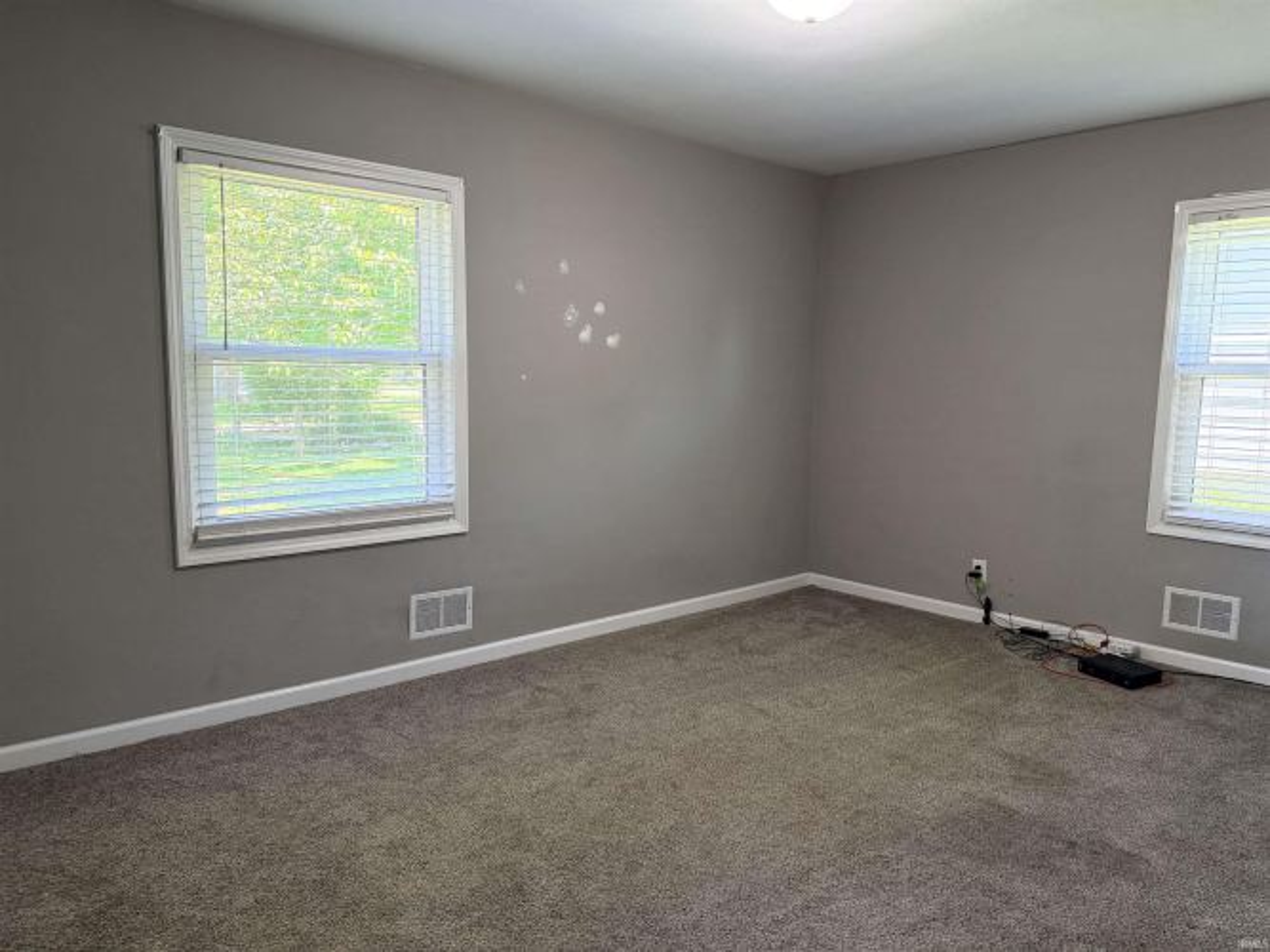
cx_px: 635
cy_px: 476
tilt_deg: -6.6
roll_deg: -0.6
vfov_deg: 56.8
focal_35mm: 24
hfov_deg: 71.6
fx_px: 880
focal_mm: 6.76
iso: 200
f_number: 1.78
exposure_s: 1/99
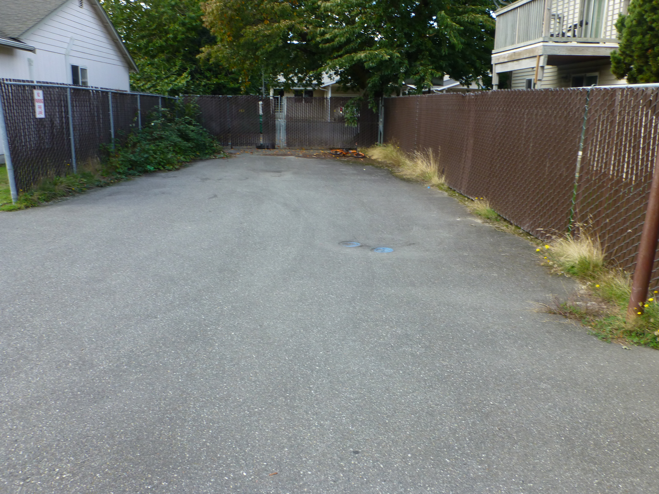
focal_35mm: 30
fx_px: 571
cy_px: 247
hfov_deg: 60.0
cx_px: 330
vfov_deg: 46.8
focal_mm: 5.4
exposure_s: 1/160
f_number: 4
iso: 100
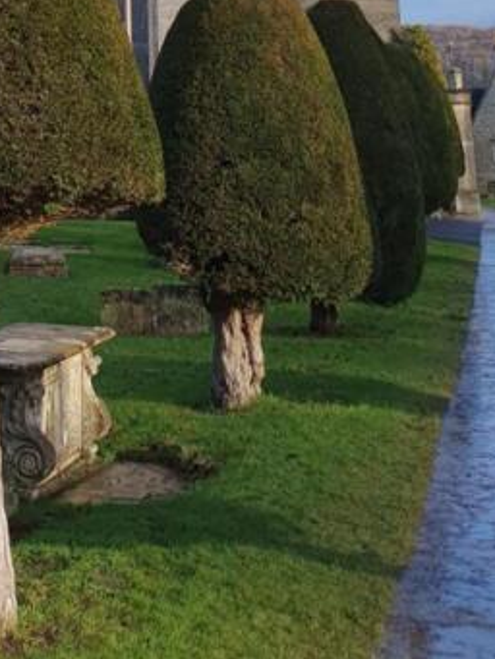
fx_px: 1486
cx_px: 41
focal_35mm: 78
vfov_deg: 21.2
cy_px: -327
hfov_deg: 18.6
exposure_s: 1/888
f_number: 2.4
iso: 50
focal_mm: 4.32
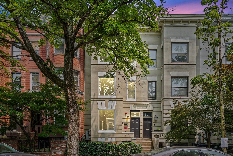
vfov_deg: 53.1
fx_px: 155
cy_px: 78
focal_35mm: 24
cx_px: 116
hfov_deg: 73.7
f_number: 4.5
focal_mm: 24
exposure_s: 1/800
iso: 200
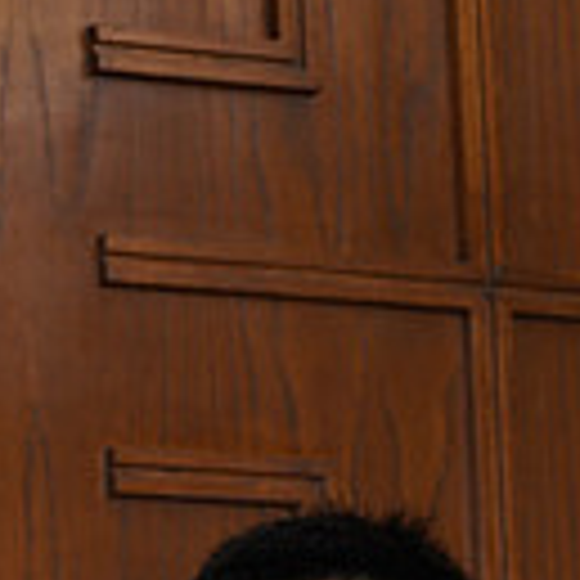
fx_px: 6161
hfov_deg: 5.4
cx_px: -54
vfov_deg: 5.3
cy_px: 1209
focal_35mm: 325
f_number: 5.6
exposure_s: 1/250
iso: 200
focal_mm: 85
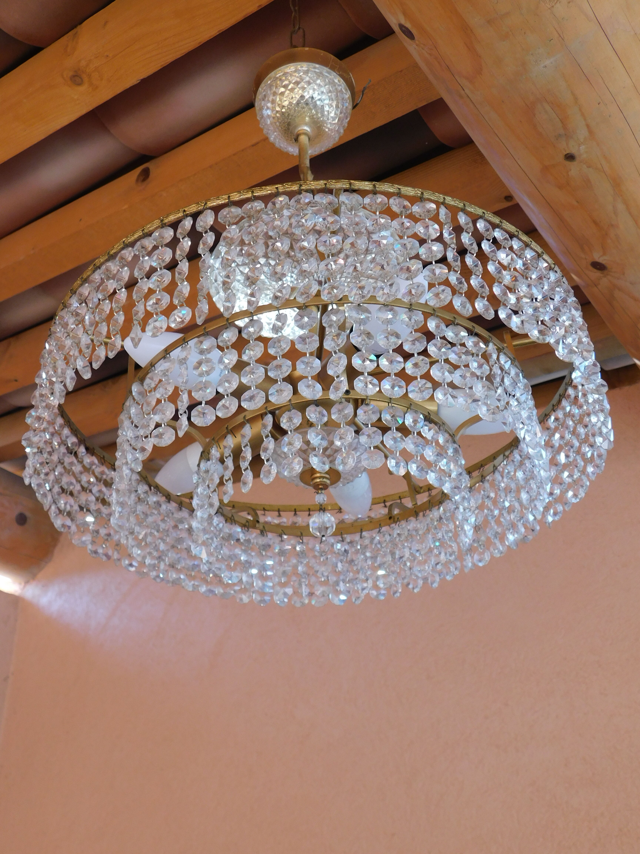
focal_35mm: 36
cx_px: 320
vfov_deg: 51.4
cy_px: 427
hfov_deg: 39.7
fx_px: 887
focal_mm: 6.3
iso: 125
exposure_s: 1/40
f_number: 3.5
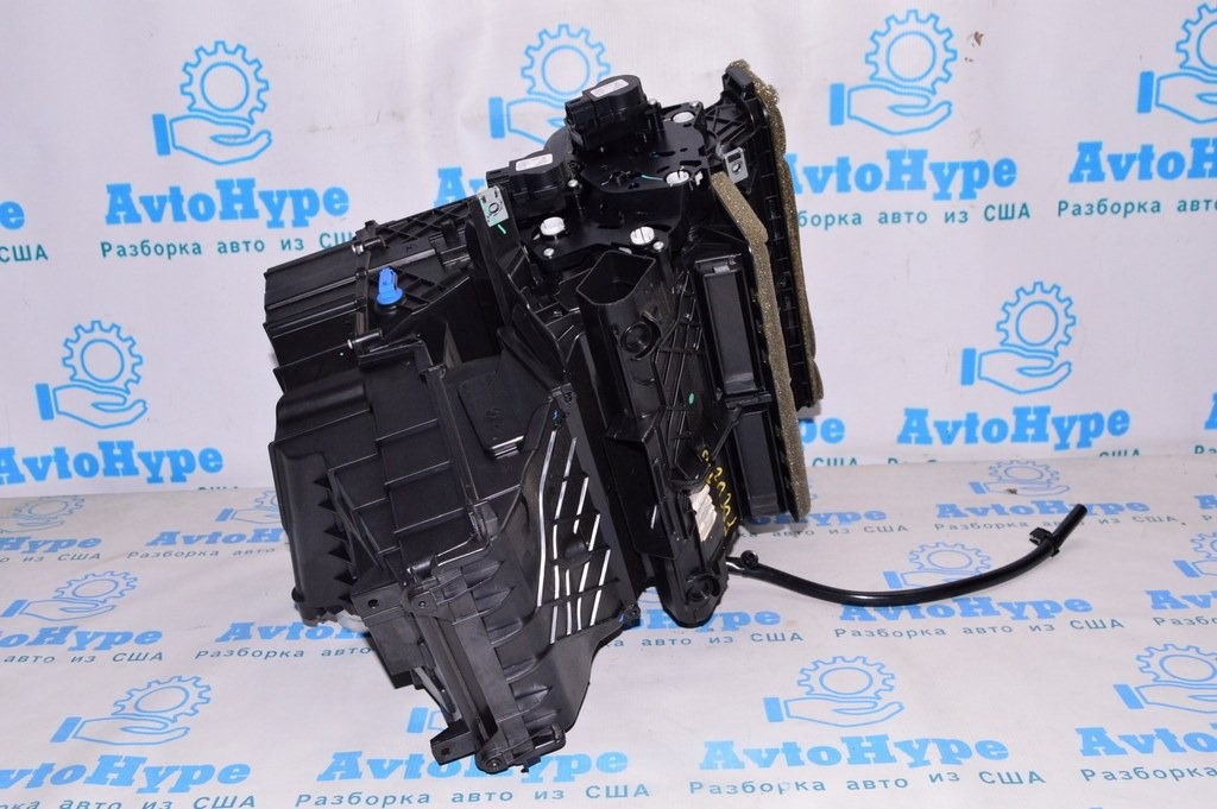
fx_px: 1267
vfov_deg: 35.4
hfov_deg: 51.3
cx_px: 608
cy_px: 404
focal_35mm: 38
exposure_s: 1/200
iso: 1600
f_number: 8
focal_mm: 25
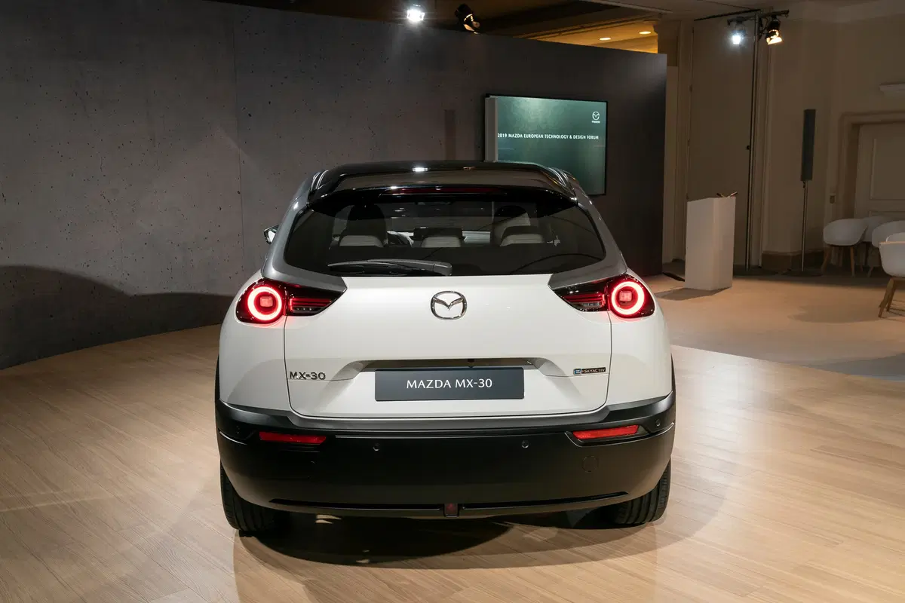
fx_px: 855
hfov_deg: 55.8
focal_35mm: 34
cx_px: 452
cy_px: 302
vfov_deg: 38.9
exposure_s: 1/25
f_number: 7.1
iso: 400
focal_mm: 34
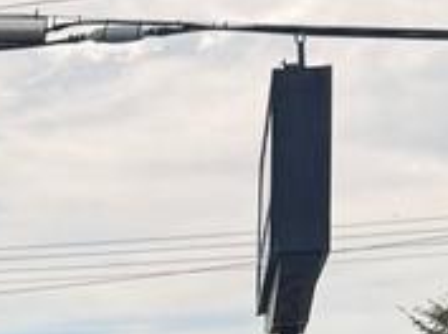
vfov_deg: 8.1
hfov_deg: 10.7
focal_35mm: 174
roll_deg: -0.3
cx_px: -337
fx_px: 2247
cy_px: 683
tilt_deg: -1.4
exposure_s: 1/6711
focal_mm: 6.76
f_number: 1.78
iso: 80
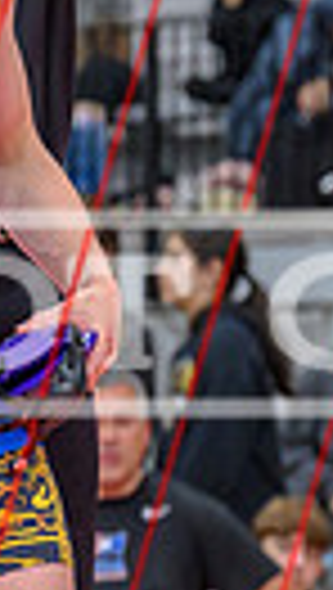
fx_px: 7026
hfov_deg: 2.7
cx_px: 443
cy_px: 297
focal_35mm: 449
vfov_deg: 4.8
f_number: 2.8
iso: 2500
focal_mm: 75
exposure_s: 1/640
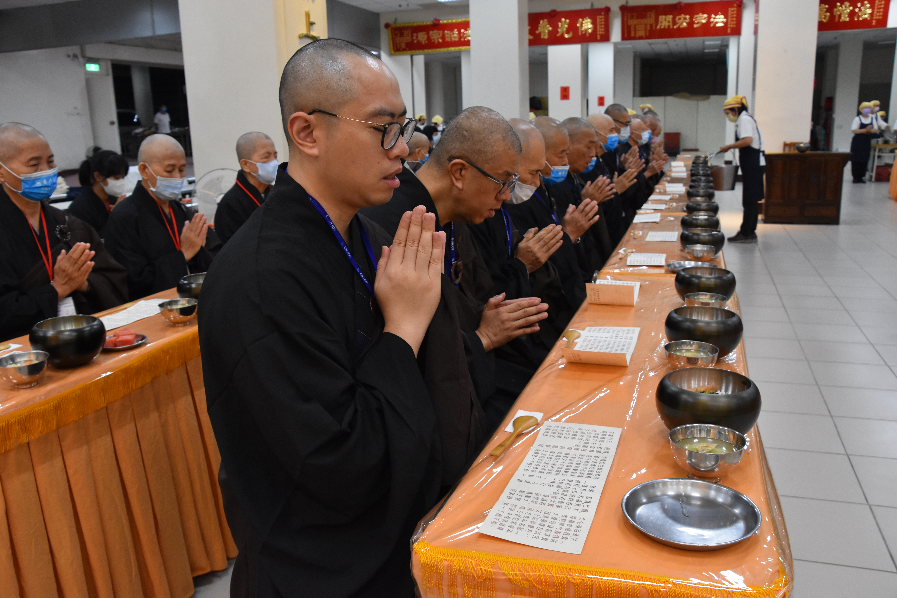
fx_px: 673
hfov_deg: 67.4
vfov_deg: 47.9
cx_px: 448
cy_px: 299
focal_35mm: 27
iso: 1600
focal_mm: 18
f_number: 5
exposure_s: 1/100
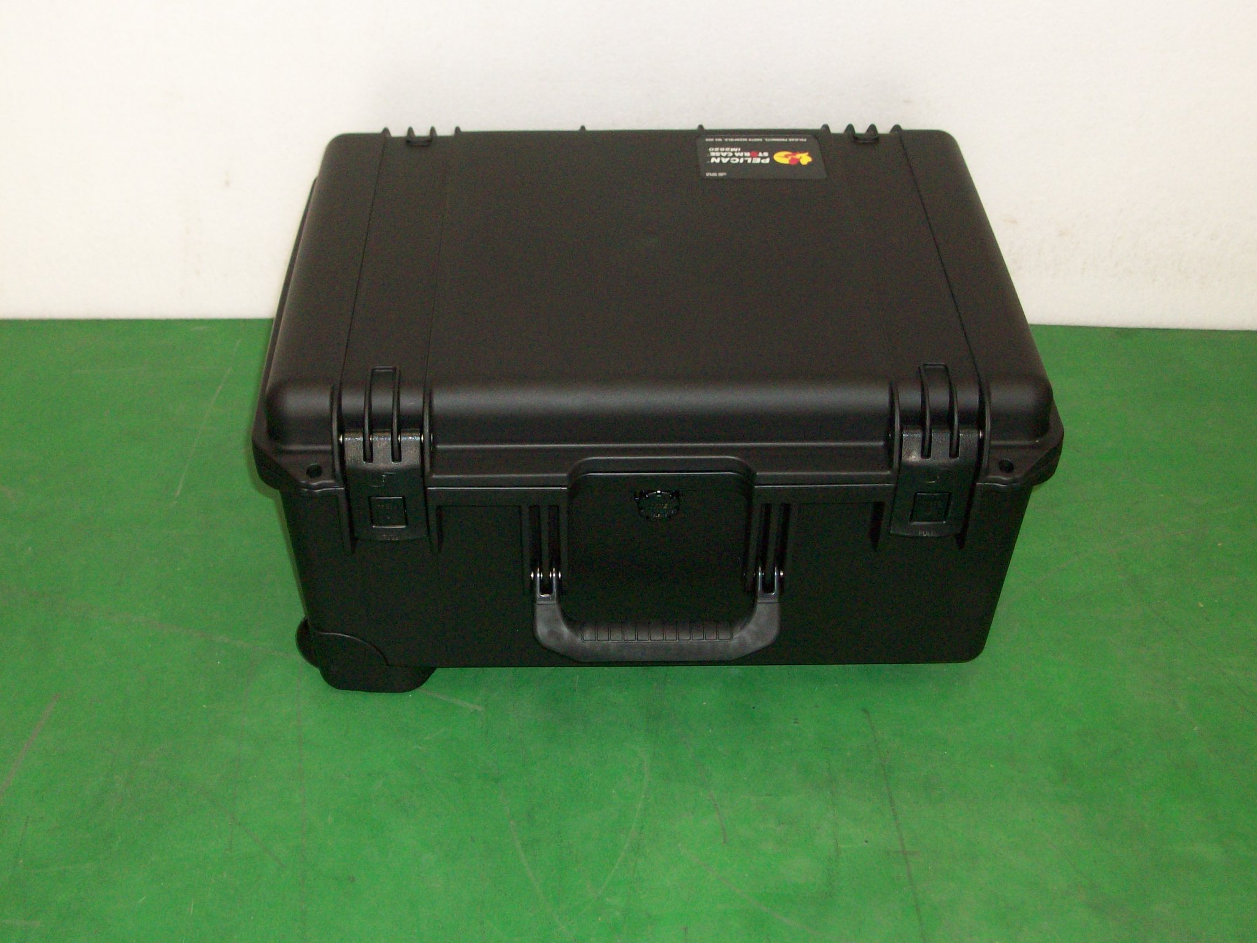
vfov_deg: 34.3
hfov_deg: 44.8
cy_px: 472
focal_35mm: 42
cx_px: 628
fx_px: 1525
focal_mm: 7.1
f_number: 3.2
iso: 160
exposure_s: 1/65.1
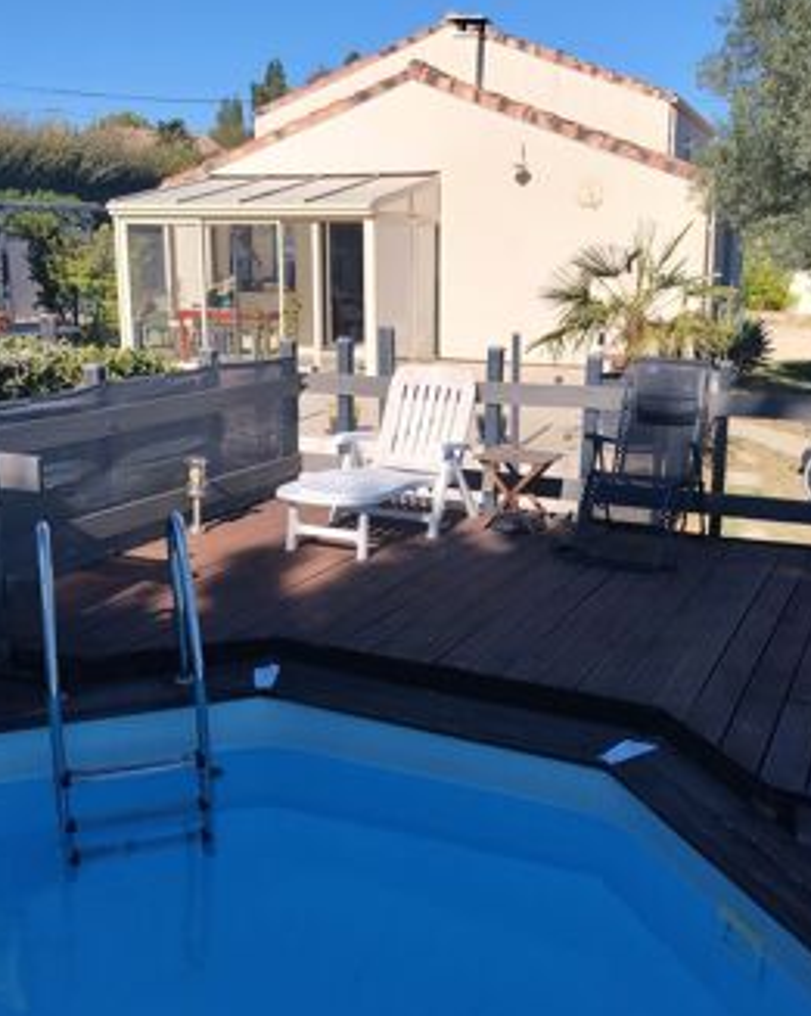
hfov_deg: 40.1
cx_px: 429
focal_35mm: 37
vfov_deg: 49.1
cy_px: 502
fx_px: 1112
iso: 50
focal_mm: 4.22
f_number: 1.8
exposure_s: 1/1672
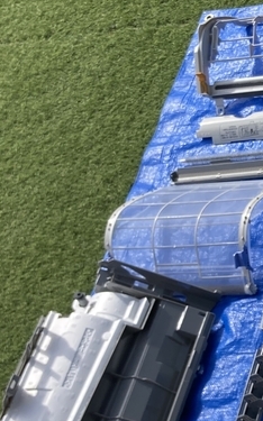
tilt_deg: -48.0
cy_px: 239
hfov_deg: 12.7
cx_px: 441
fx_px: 1091
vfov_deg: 21.9
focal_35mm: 95
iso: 20
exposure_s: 1/1869
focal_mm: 3.99
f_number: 1.8
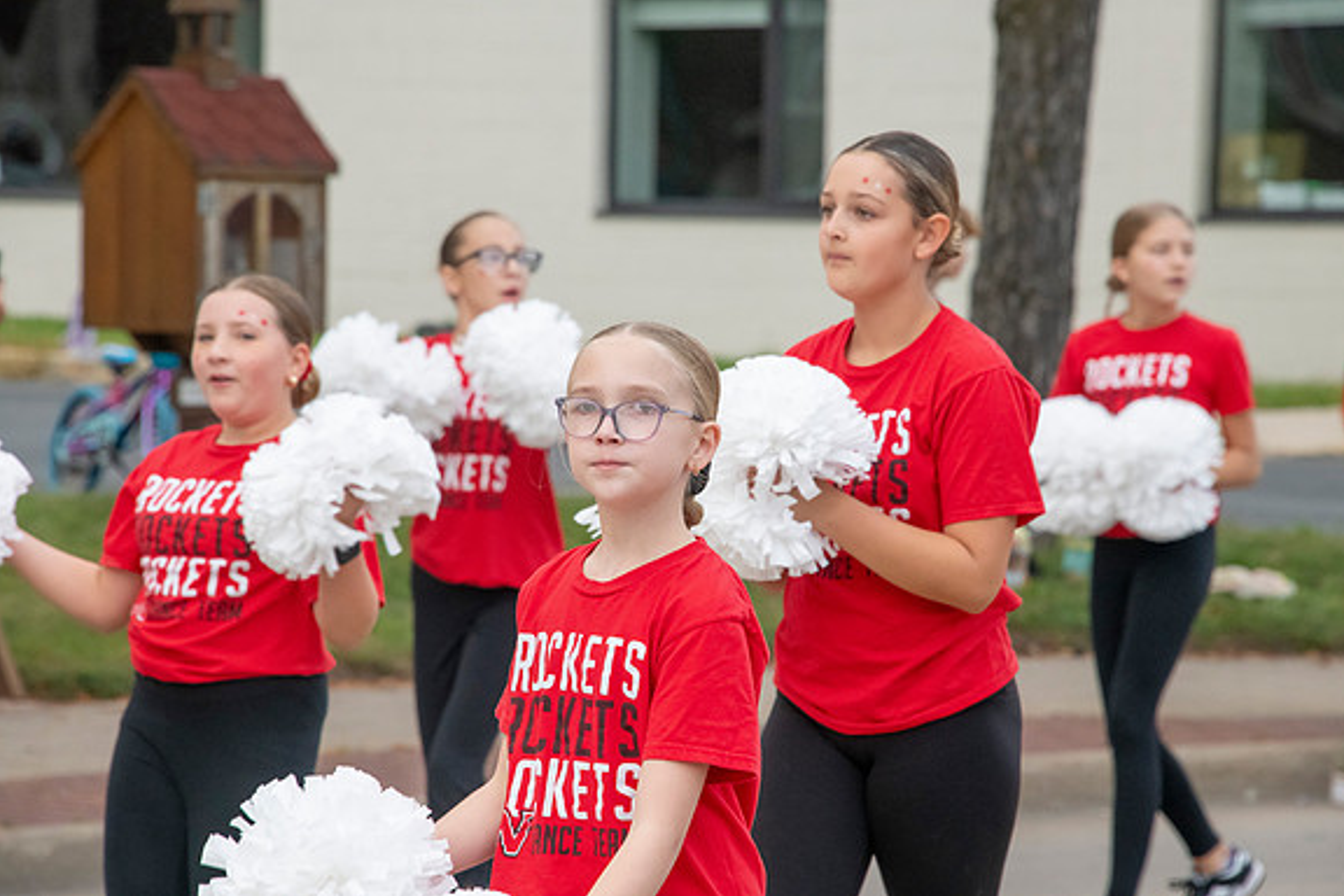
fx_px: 11274
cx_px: 674
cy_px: 449
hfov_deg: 6.8
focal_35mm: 302
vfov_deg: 4.6
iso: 3200
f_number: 11
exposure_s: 1/500
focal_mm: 300
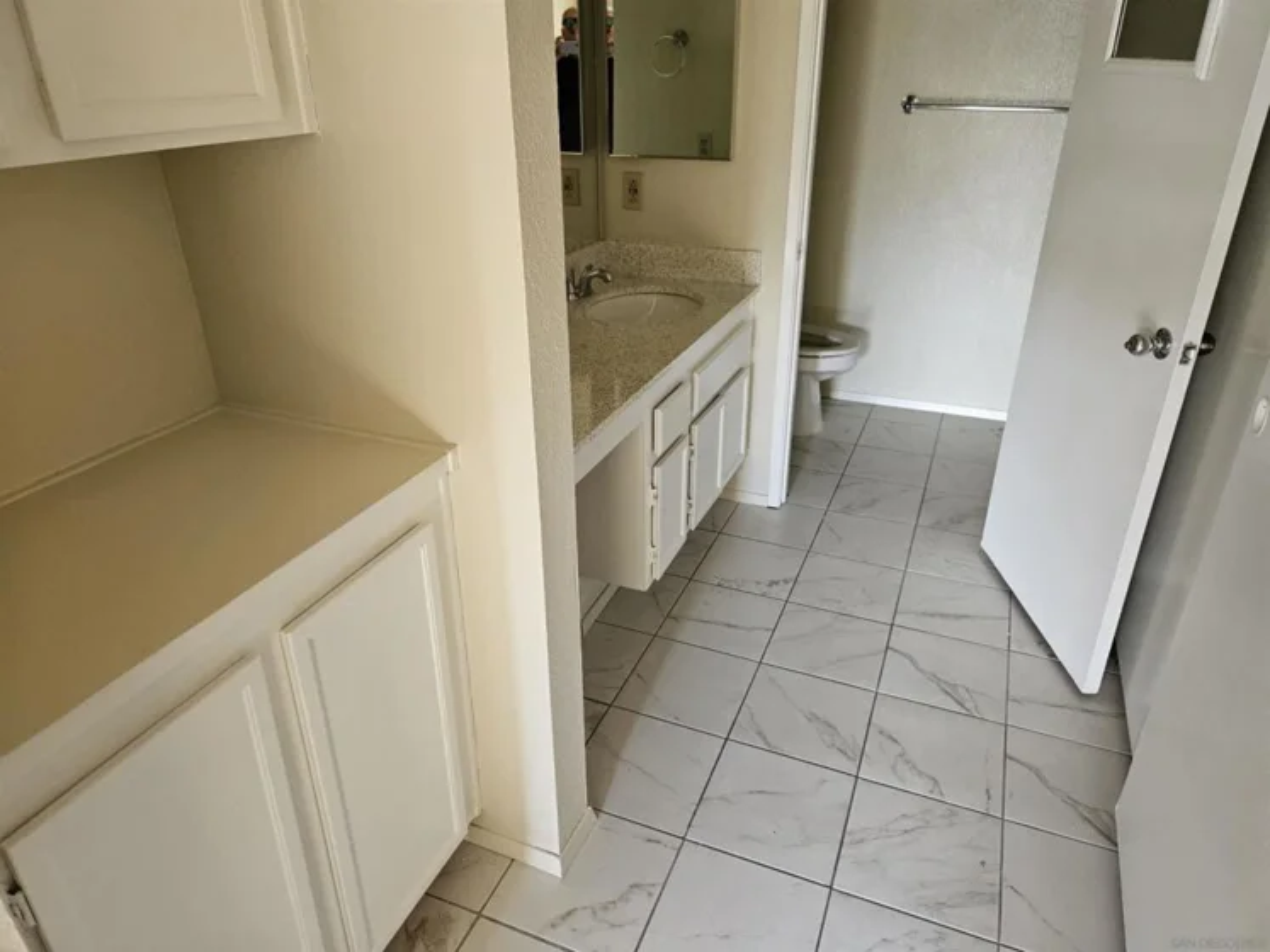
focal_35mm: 23
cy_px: 476
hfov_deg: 73.9
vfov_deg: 58.9
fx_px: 844
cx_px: 635
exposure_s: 1/120
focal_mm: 5.4
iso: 320
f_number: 1.8
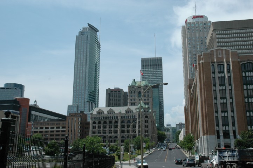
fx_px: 284
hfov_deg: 48.0
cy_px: 84
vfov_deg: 33.0
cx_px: 126
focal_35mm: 40
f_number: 9
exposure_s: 1/500
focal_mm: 27
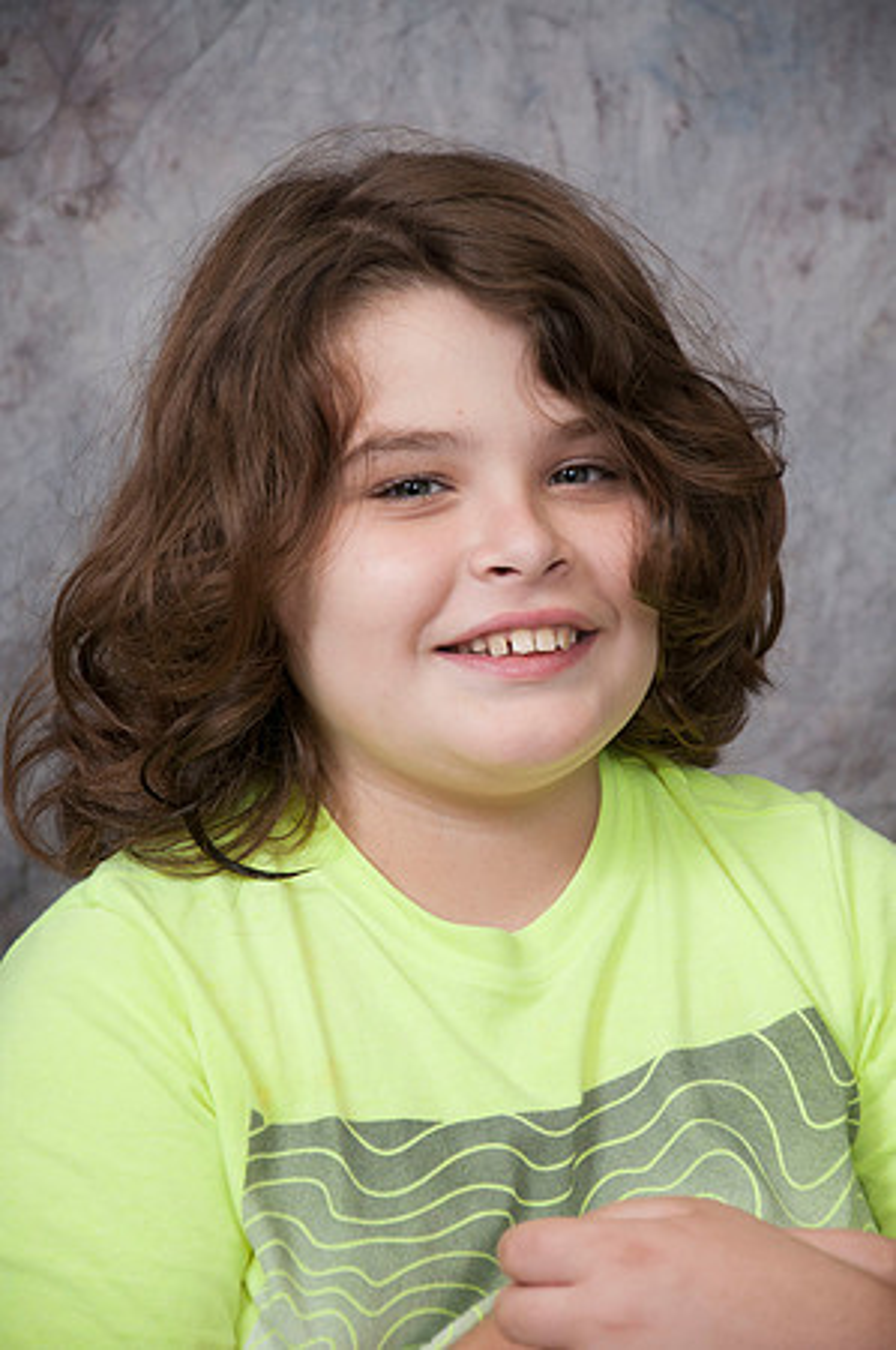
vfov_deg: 13.1
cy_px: 675
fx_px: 5893
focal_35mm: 158
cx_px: 448
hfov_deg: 8.7
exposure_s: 1/125
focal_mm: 105
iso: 200
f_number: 5.6
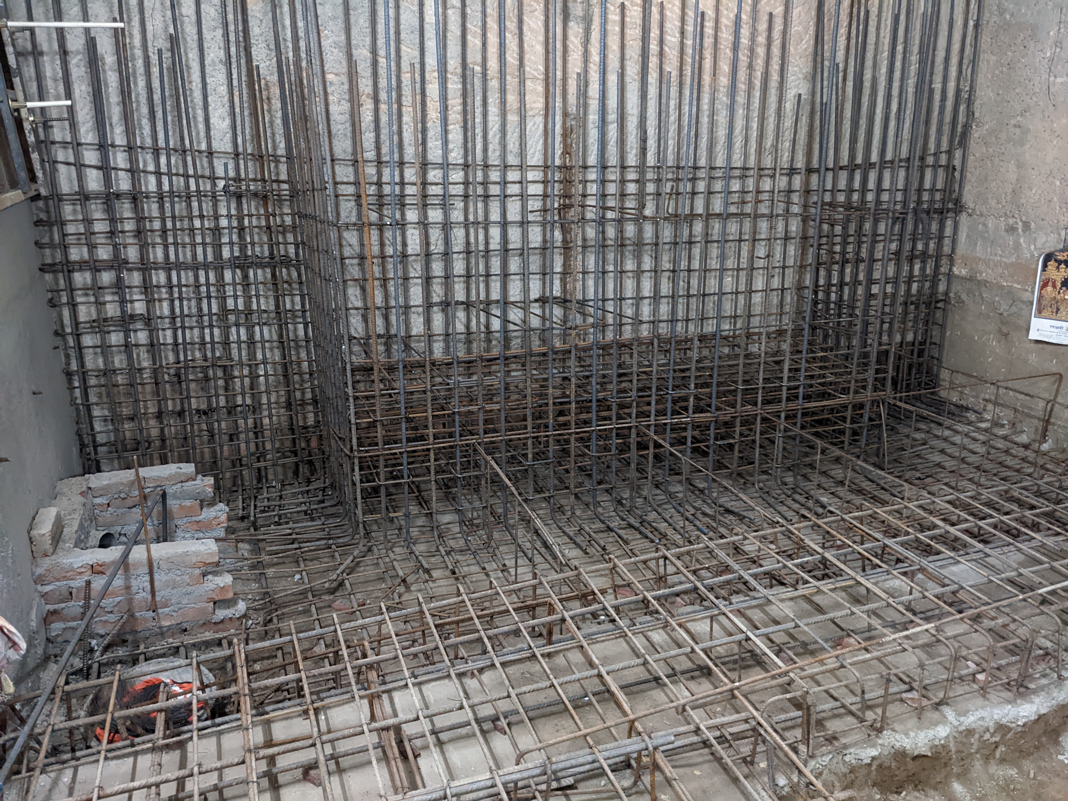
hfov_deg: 65.3
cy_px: 400
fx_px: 833
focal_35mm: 27
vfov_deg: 51.4
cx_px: 534
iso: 1284
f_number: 1.73
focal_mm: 4.38
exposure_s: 1/25
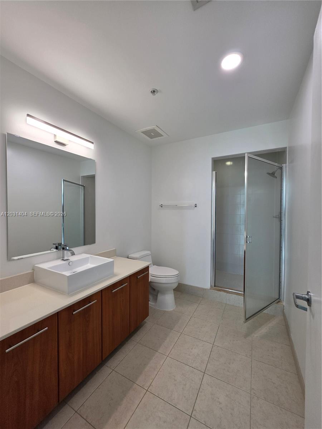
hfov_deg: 89.9
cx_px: 161
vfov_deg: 106.2
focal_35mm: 13
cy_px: 214
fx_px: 161
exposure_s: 1/120
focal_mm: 2.2
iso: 50
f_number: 1.9
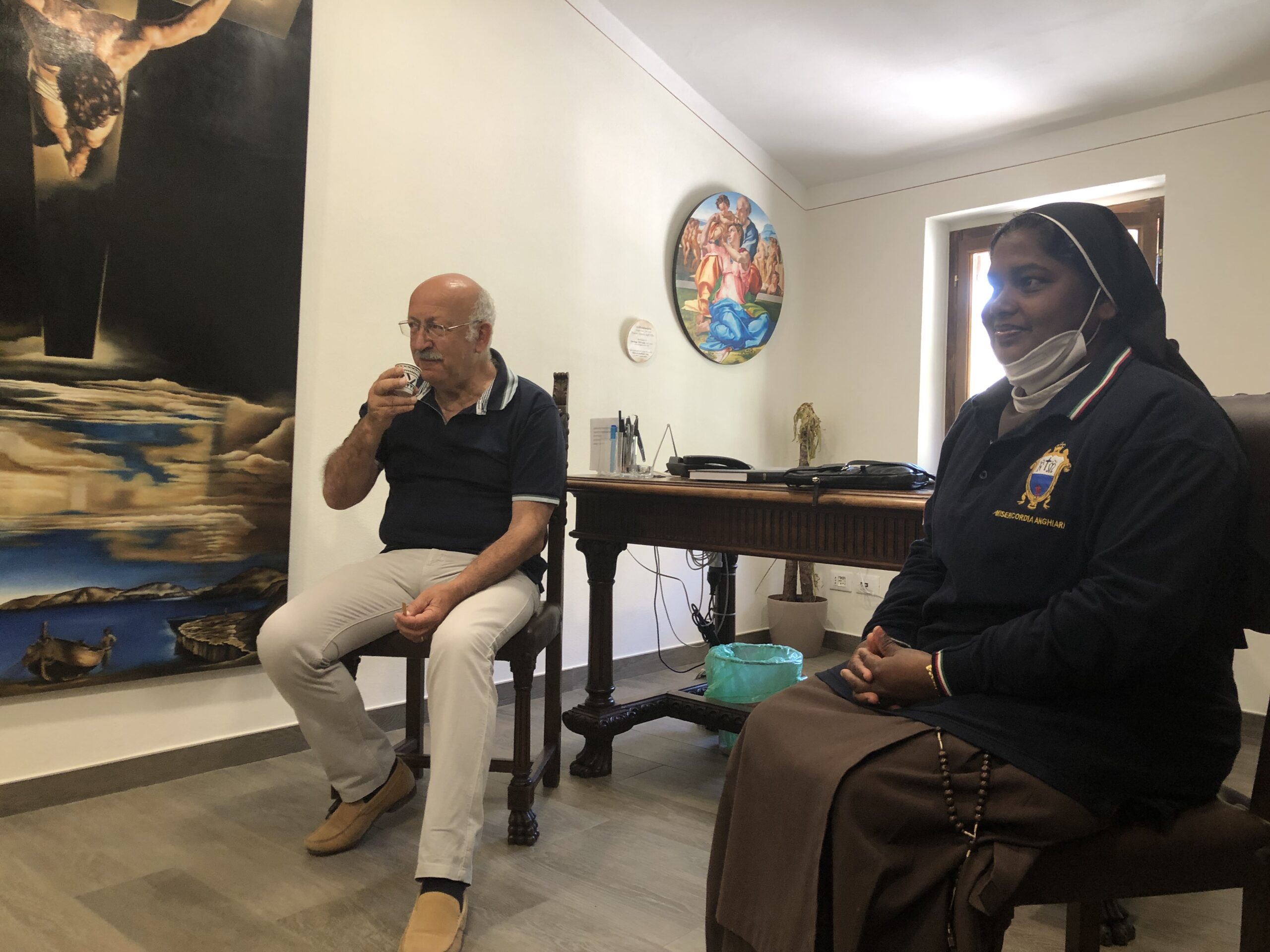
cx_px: 635
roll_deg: -0.8
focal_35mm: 28
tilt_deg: -1.5
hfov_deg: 63.4
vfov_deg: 49.7
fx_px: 1027
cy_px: 476
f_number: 1.8
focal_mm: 3.99
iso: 40
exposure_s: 1/20
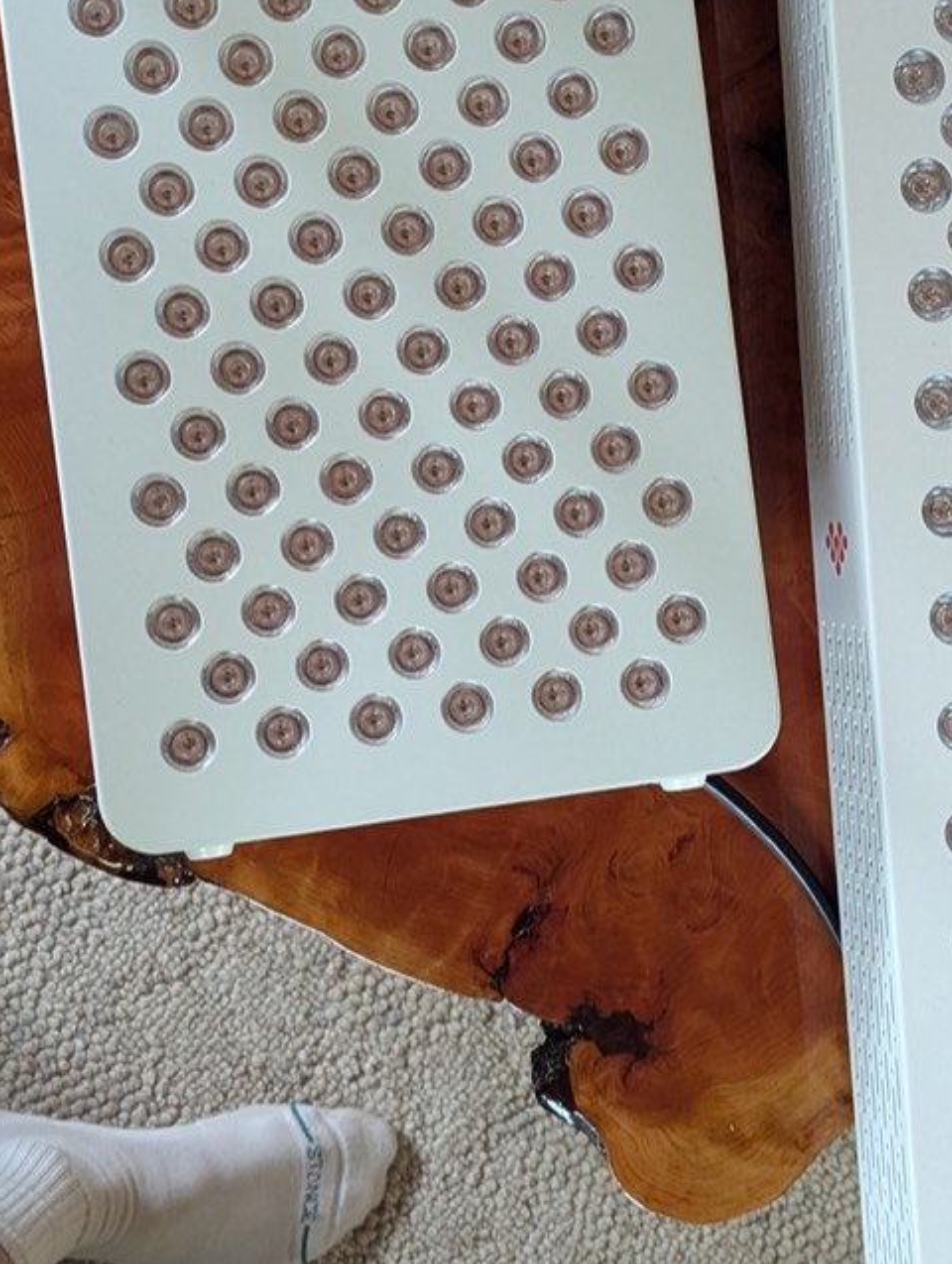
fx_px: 2194
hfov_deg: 24.4
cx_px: 589
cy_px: 513
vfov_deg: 32.0
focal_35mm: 60
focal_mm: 6.81
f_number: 1.85
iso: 931
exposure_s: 1/62.5
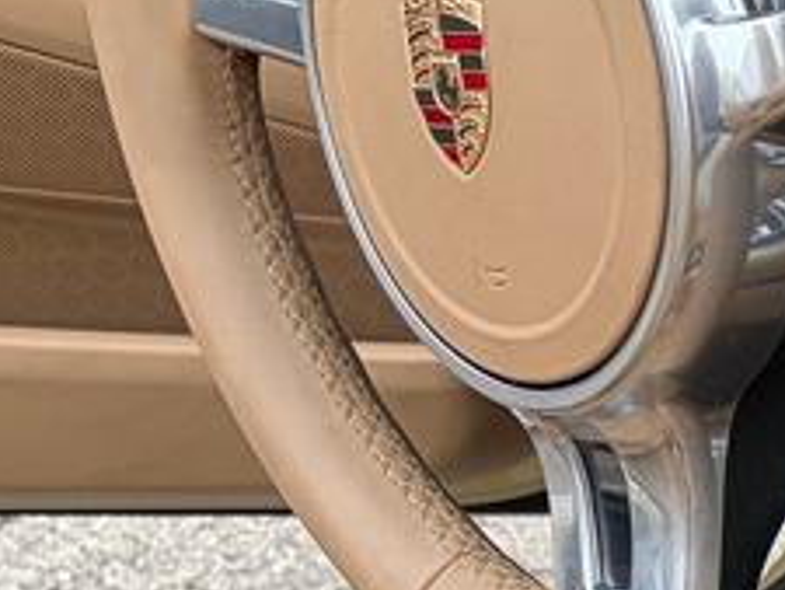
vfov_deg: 9.5
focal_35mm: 148
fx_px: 3358
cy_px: 1128
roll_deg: +4.6
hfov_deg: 11.7
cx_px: 1661
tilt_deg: -40.9
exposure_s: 1/861
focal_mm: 5.96
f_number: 1.6
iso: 50
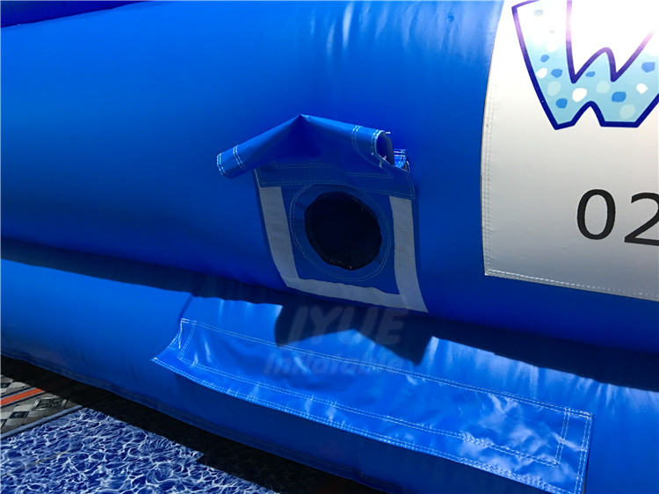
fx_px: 552
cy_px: 247
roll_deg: -2.0
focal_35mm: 29
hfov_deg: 61.7
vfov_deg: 48.2
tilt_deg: -8.0
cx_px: 330
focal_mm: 4.15
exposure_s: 1/4
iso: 100
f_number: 2.2
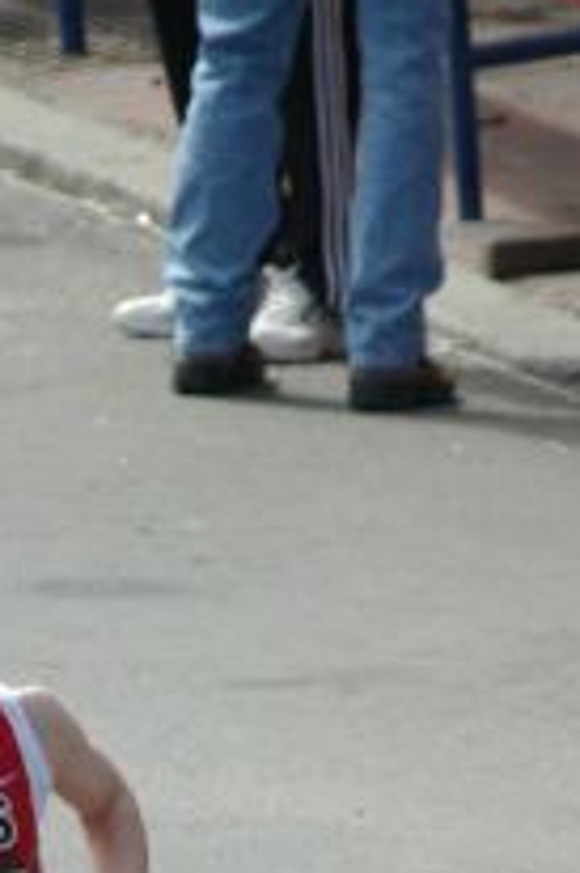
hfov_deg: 0.9
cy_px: 1170
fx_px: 35050
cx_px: -188
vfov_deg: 1.4
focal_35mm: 1448
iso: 400
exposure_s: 1/400
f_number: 7.1
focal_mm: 310
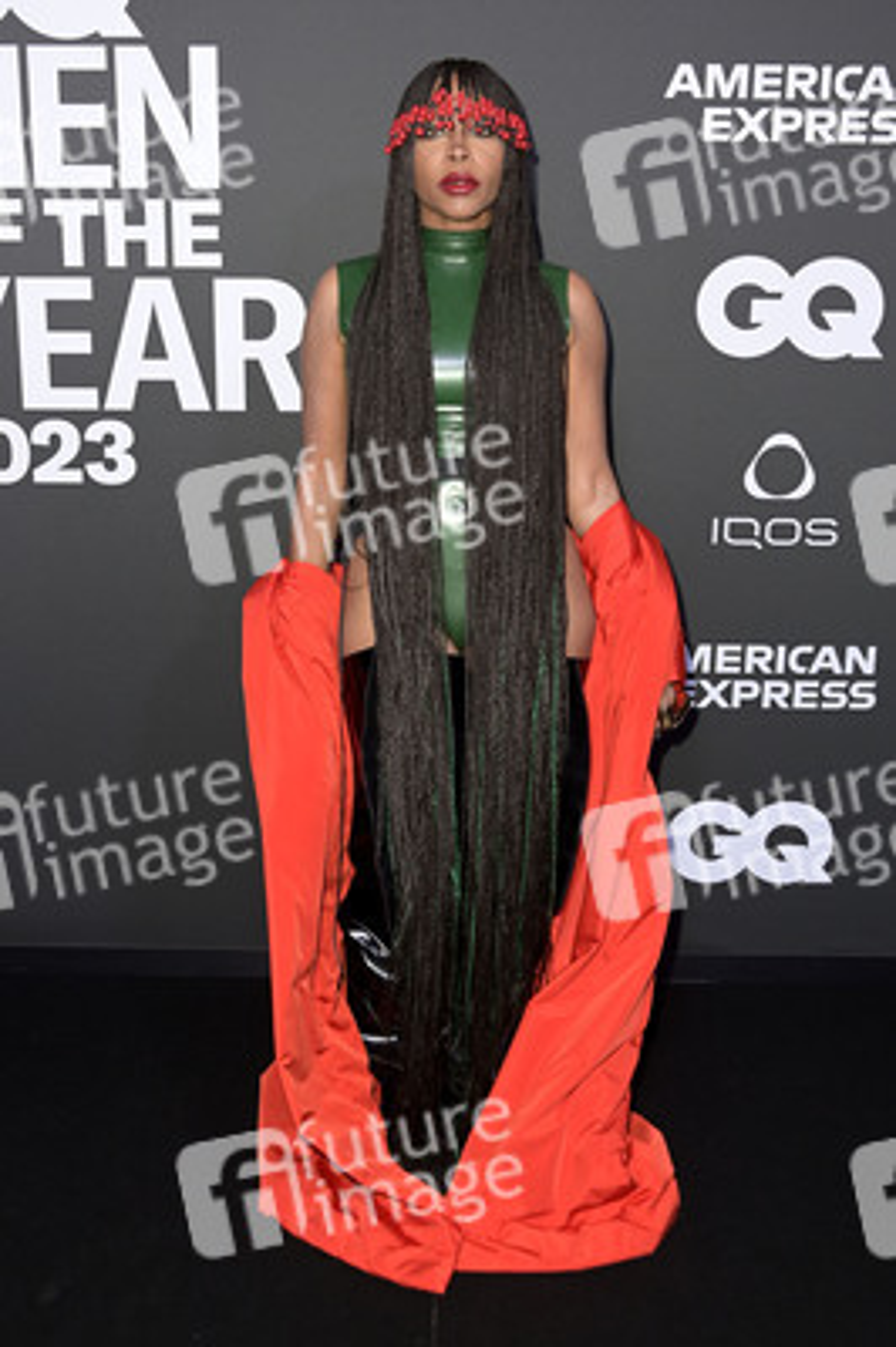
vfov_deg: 58.8
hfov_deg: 41.0
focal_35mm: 32
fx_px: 1197
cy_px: 674
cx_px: 448
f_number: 5.6
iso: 1000
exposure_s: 1/250
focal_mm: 32
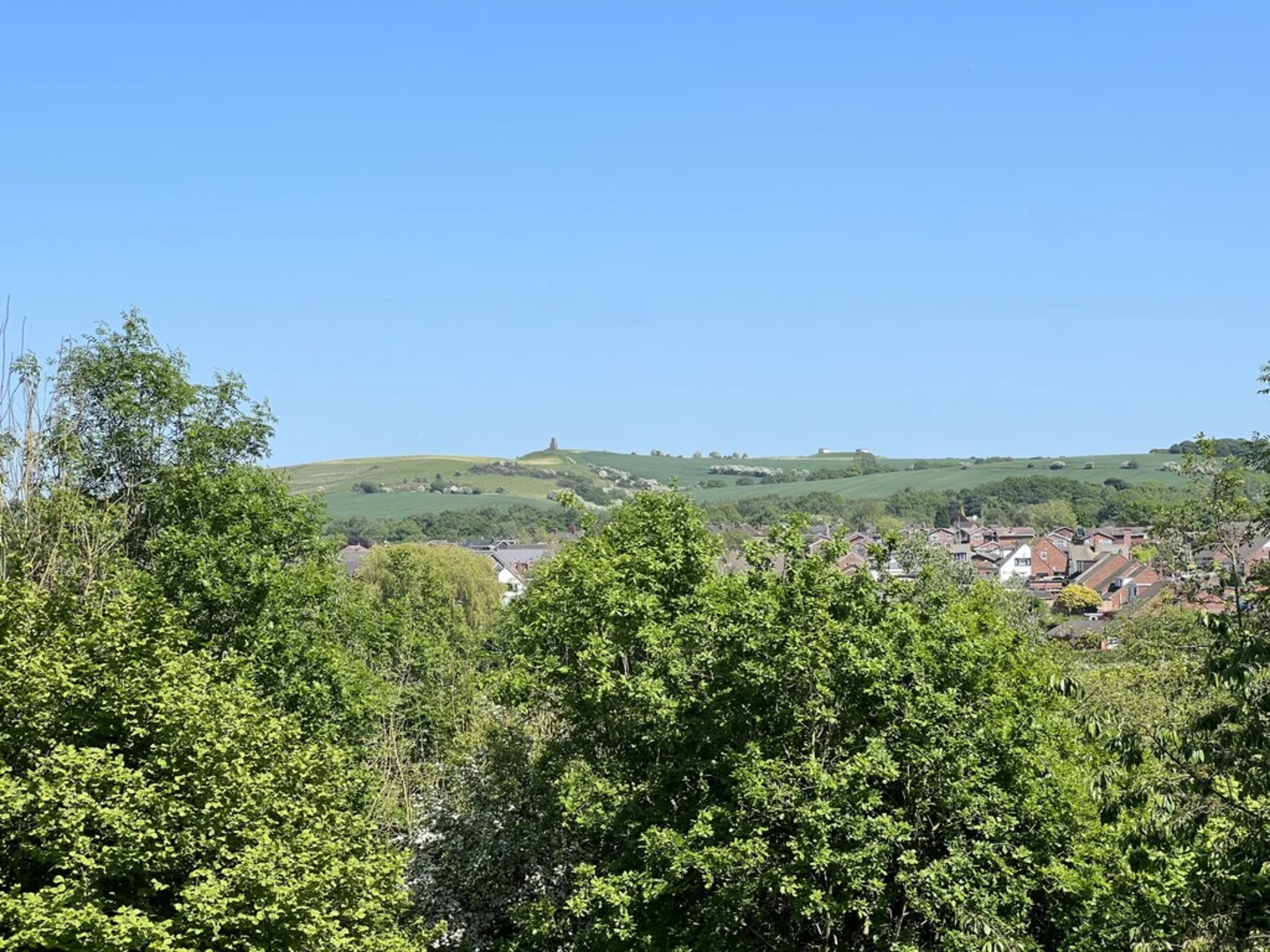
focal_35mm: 77
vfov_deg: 19.1
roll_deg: +0.6
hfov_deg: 25.3
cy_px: 476
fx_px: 2825
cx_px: 635
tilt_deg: +1.1
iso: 32
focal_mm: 9
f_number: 2.8
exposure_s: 1/747
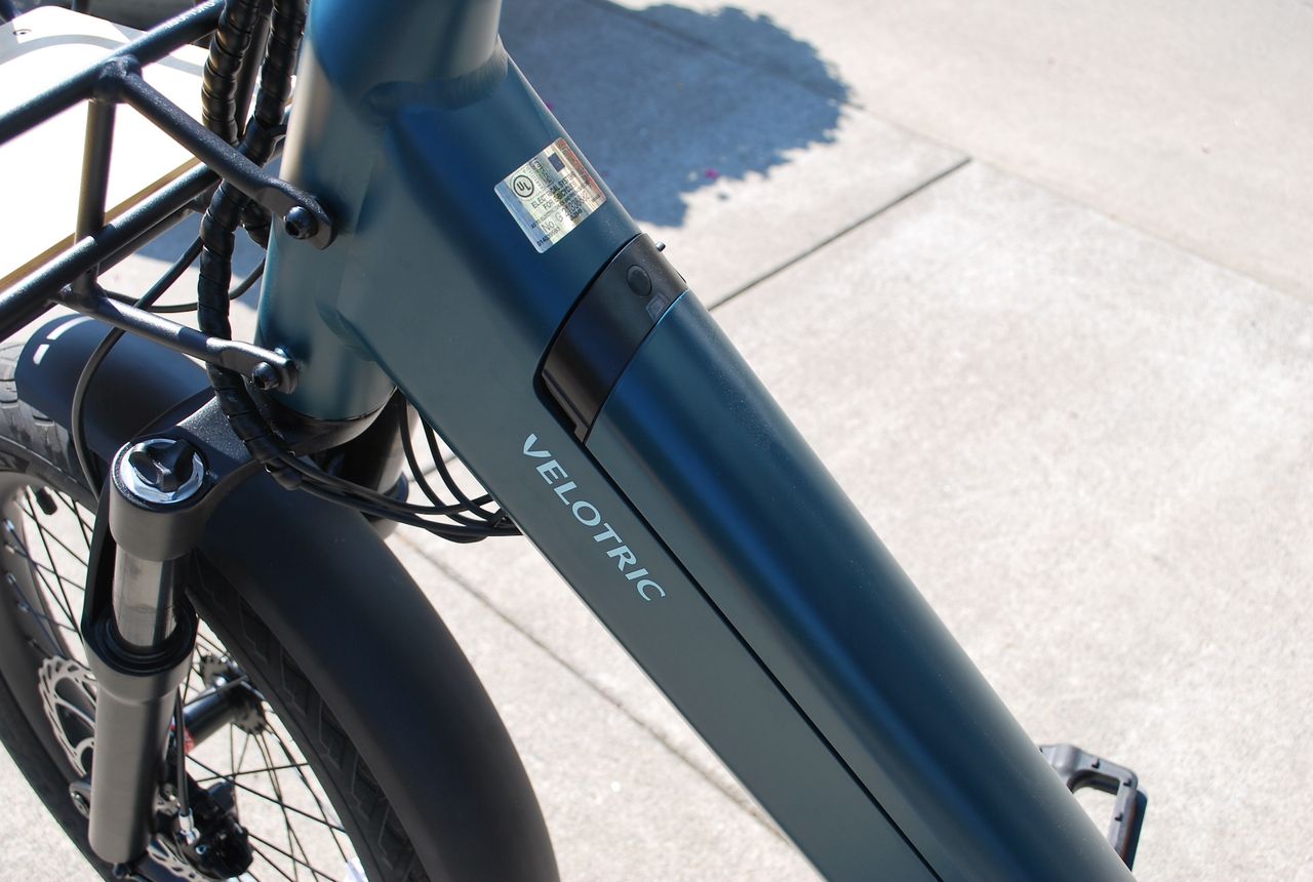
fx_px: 1316
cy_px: 441
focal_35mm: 36
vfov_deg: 37.1
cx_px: 656
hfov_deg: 53.0
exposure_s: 1/160
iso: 100
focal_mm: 24
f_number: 6.3
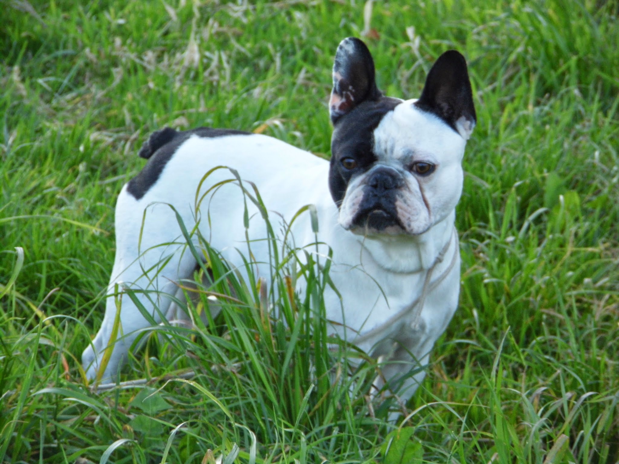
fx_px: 4953
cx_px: 310
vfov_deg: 5.4
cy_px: 232
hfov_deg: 7.2
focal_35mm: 277
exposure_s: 1/125
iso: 100
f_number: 4.2
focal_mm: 49.7
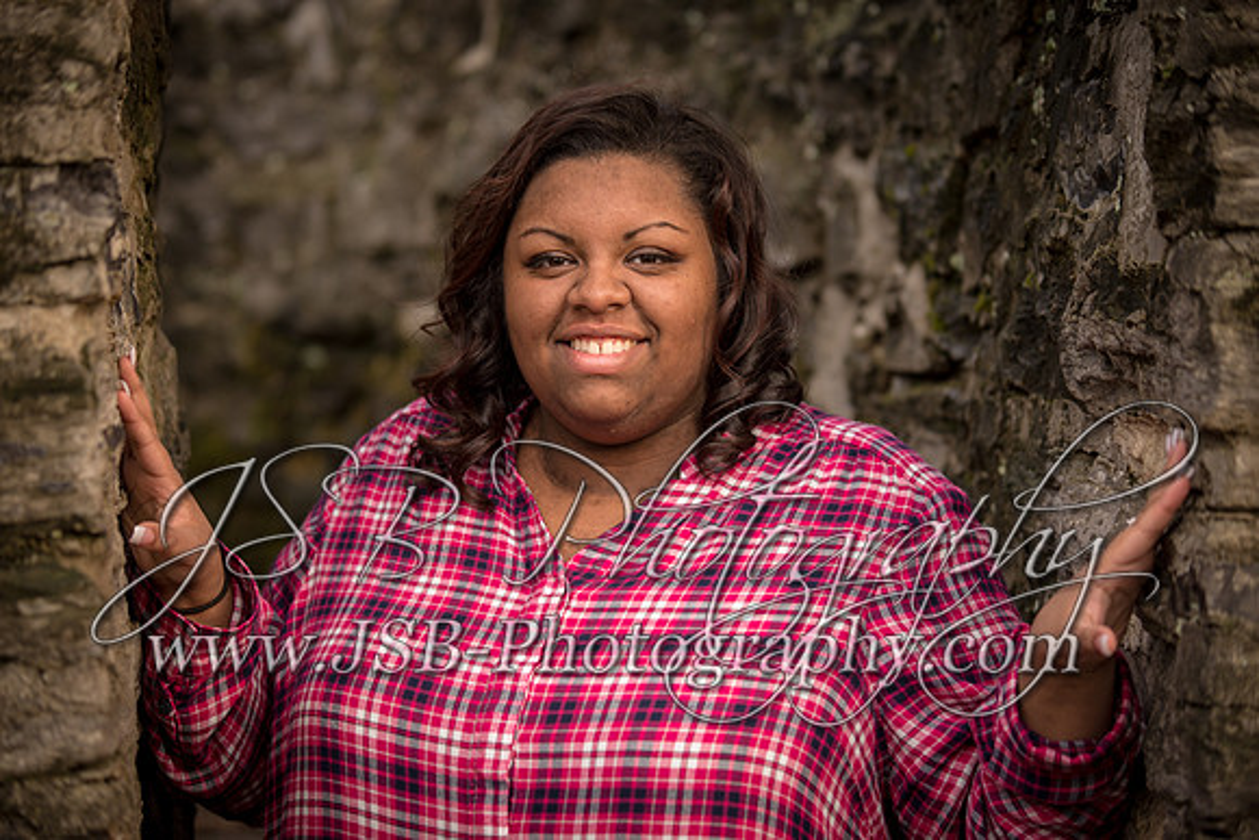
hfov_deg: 20.4
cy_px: 420
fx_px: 3498
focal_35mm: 100
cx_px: 630
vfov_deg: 13.7
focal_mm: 100
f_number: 2.8
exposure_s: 1/100
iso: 200
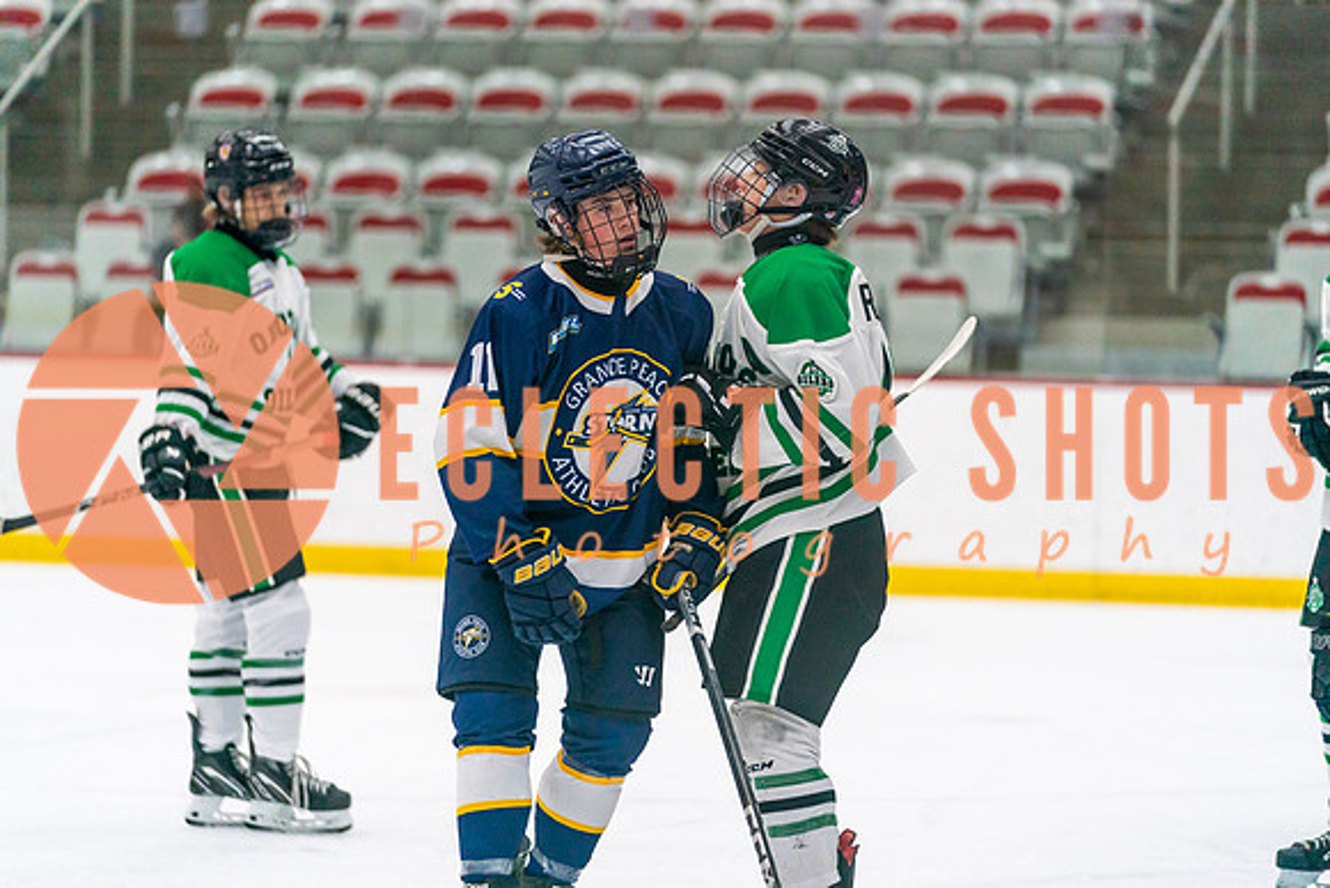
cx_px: 665
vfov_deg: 8.8
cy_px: 444
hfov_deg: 13.2
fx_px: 5764
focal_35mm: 156
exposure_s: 1/1250
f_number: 2.8
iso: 3200
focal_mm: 156
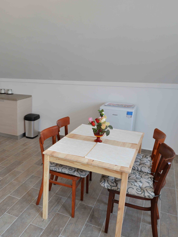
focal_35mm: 34
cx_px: 16
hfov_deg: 38.7
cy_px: 119
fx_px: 233
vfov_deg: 54.0
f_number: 3.2
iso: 400
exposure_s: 1/200
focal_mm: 23
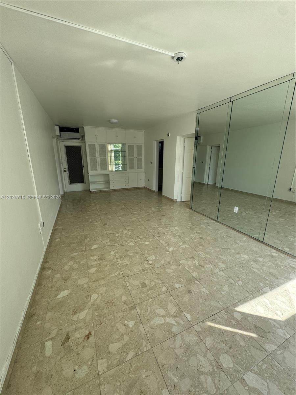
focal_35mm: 14
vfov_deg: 102.1
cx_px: 148
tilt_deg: -15.4
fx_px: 160
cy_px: 198
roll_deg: +0.6
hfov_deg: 85.7
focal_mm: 2.22
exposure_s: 1/416
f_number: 2.2
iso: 40
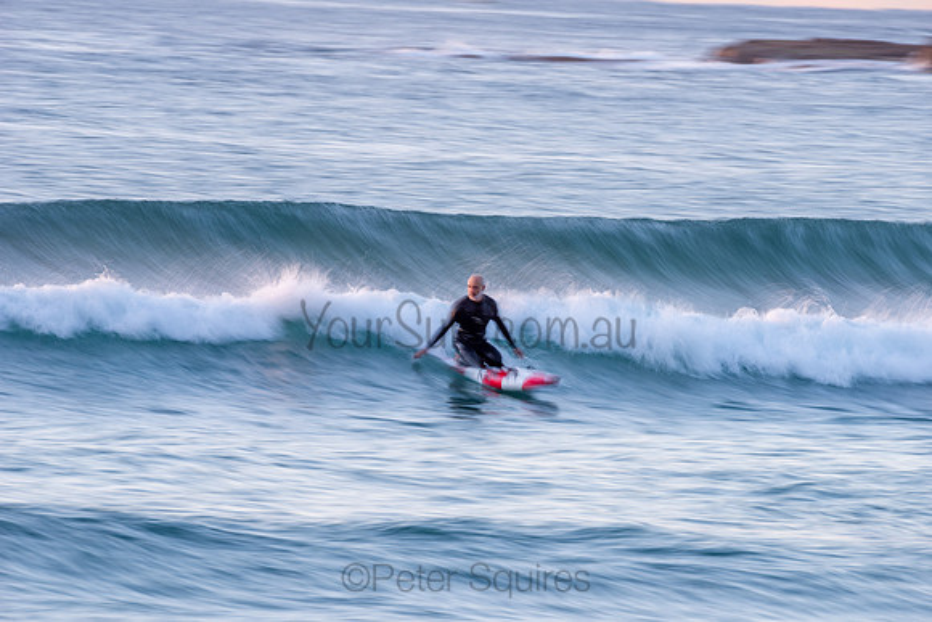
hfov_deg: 4.1
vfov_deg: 2.8
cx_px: 466
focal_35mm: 500
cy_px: 311
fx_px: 12947
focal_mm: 500
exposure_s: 1/6
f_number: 14
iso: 64
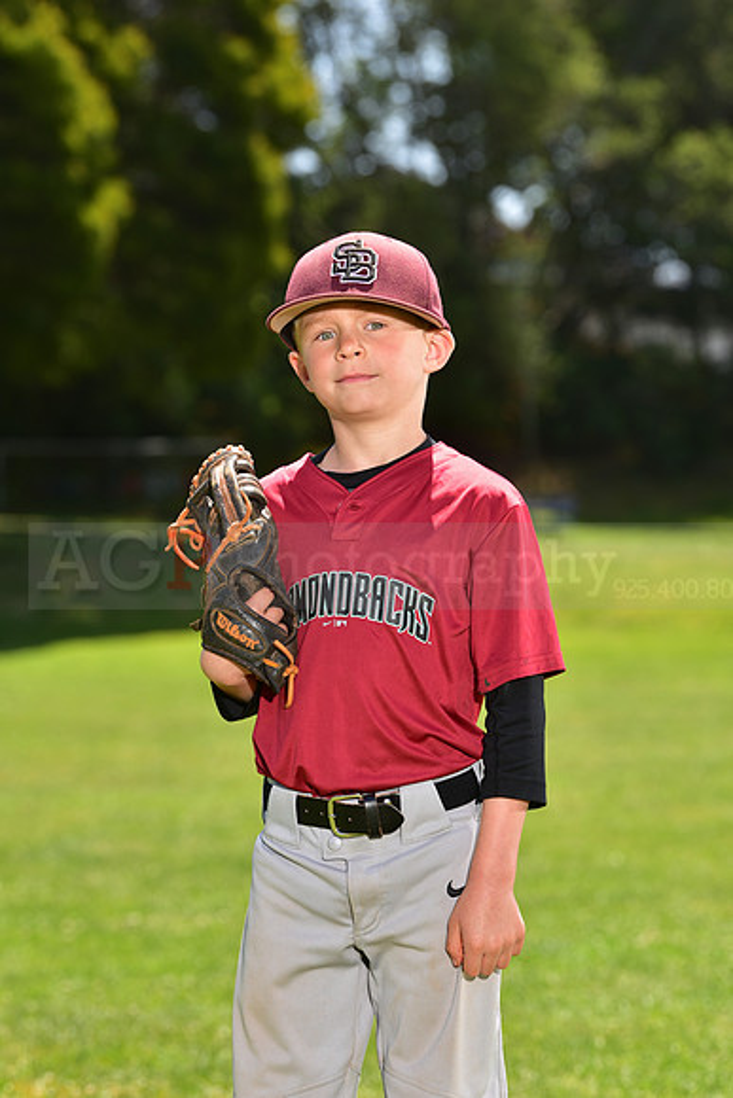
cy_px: 549
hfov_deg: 10.2
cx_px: 366
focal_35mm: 135
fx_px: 4120
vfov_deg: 15.2
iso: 80
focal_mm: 135
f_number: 5.6
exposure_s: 1/200
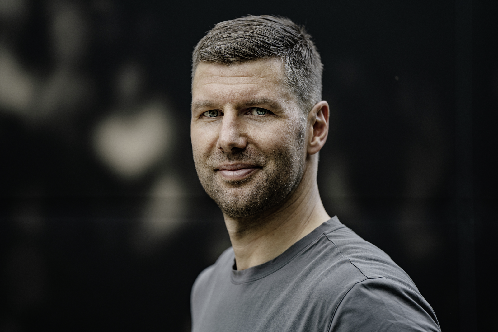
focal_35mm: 175
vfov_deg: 7.8
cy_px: 166
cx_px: 249
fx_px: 2421
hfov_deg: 11.7
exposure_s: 1/500
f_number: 2.8
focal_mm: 175
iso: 80
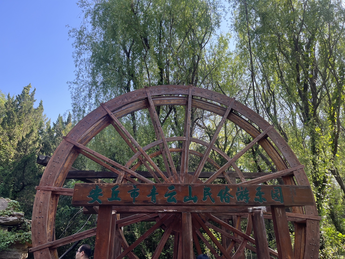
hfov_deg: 67.3
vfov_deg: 53.1
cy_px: 130
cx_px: 172
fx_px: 259
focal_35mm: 26
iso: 50
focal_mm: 5.1
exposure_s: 1/592
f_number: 1.6
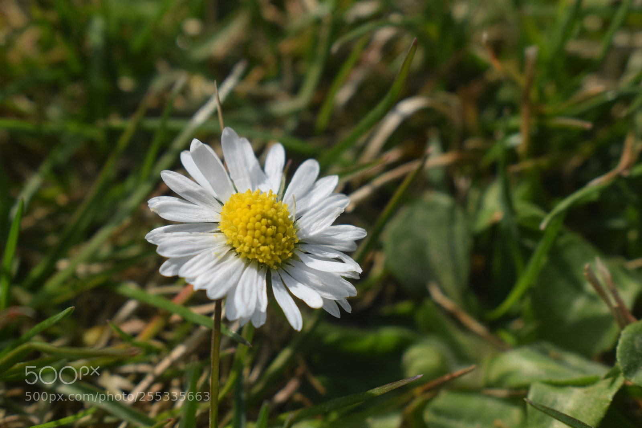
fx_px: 1471
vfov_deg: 16.5
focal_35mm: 82
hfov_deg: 24.6
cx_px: 321
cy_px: 214
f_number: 10
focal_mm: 55
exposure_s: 1/400
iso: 100
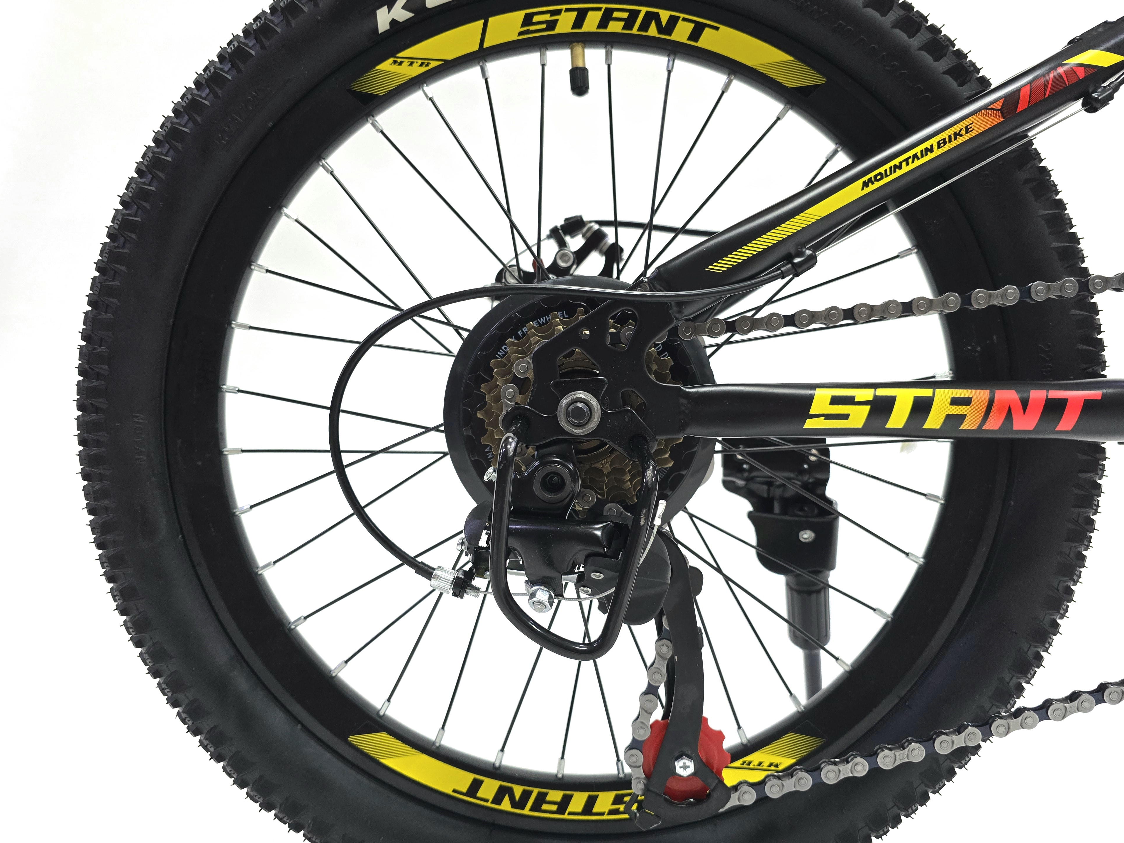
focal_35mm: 24
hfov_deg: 71.6
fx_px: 779
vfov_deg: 56.8
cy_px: 425
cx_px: 576
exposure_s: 1/120
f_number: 1.7
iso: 320
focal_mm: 6.3
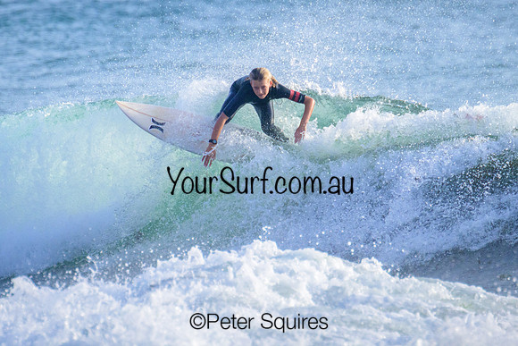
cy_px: 109
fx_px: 15770
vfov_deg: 1.3
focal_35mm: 1096
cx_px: 232
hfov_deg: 1.9
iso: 1800
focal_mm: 800
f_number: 13
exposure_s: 1/2000
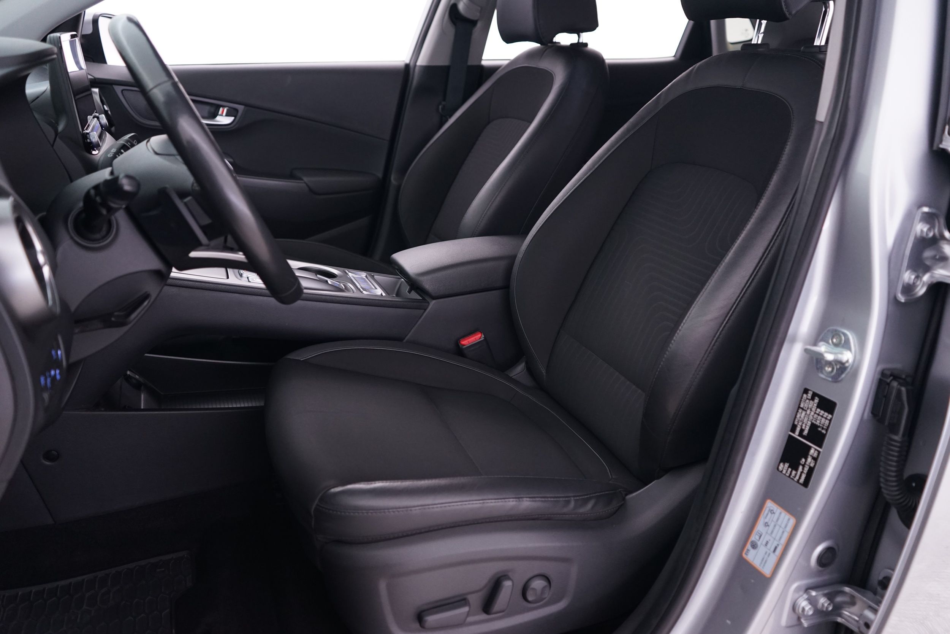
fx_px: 765
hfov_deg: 63.7
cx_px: 475
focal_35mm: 29
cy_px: 317
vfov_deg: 45.0
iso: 1250
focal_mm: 29
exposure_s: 1/5
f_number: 3.5
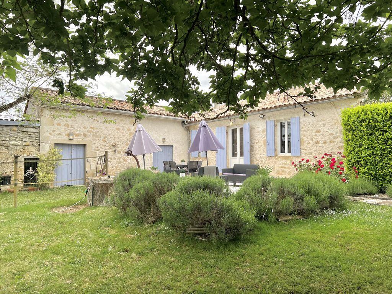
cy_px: 147
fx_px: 294
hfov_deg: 67.3
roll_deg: +0.5
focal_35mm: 26
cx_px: 196
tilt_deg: +1.8
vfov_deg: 53.1
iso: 50
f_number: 1.5
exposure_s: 1/1511
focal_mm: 5.7
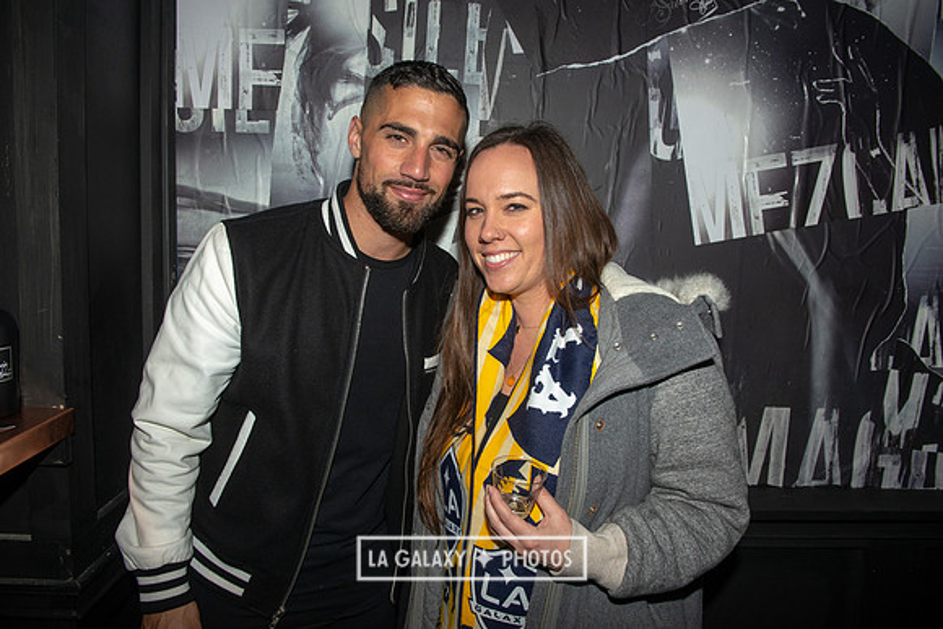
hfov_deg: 69.4
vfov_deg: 49.6
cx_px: 472
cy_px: 314
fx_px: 681
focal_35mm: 26
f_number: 5
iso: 320
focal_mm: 26
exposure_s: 1/160
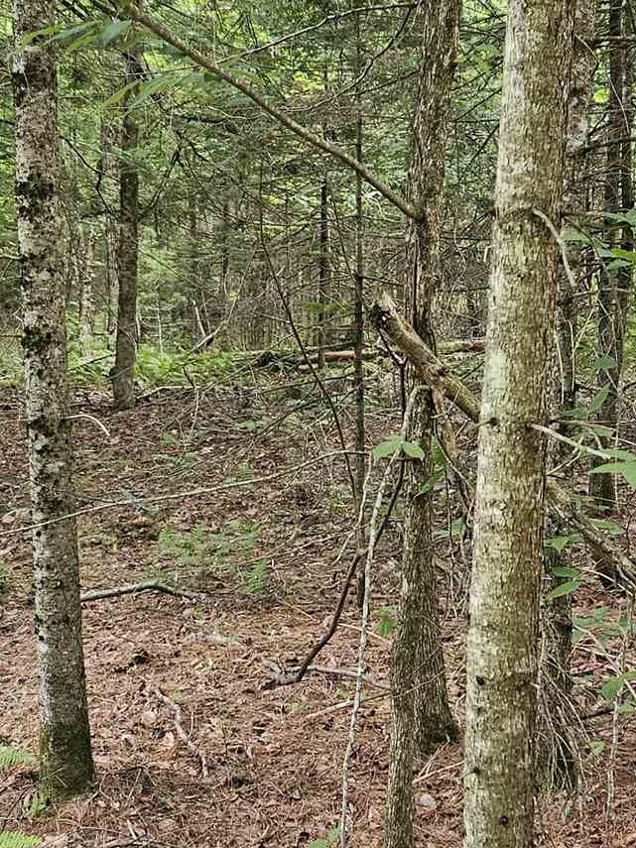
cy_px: 476
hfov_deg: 23.6
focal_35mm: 62
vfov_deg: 31.2
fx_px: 1519
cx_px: 310
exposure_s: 1/120
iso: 500
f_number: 1.8
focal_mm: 5.4
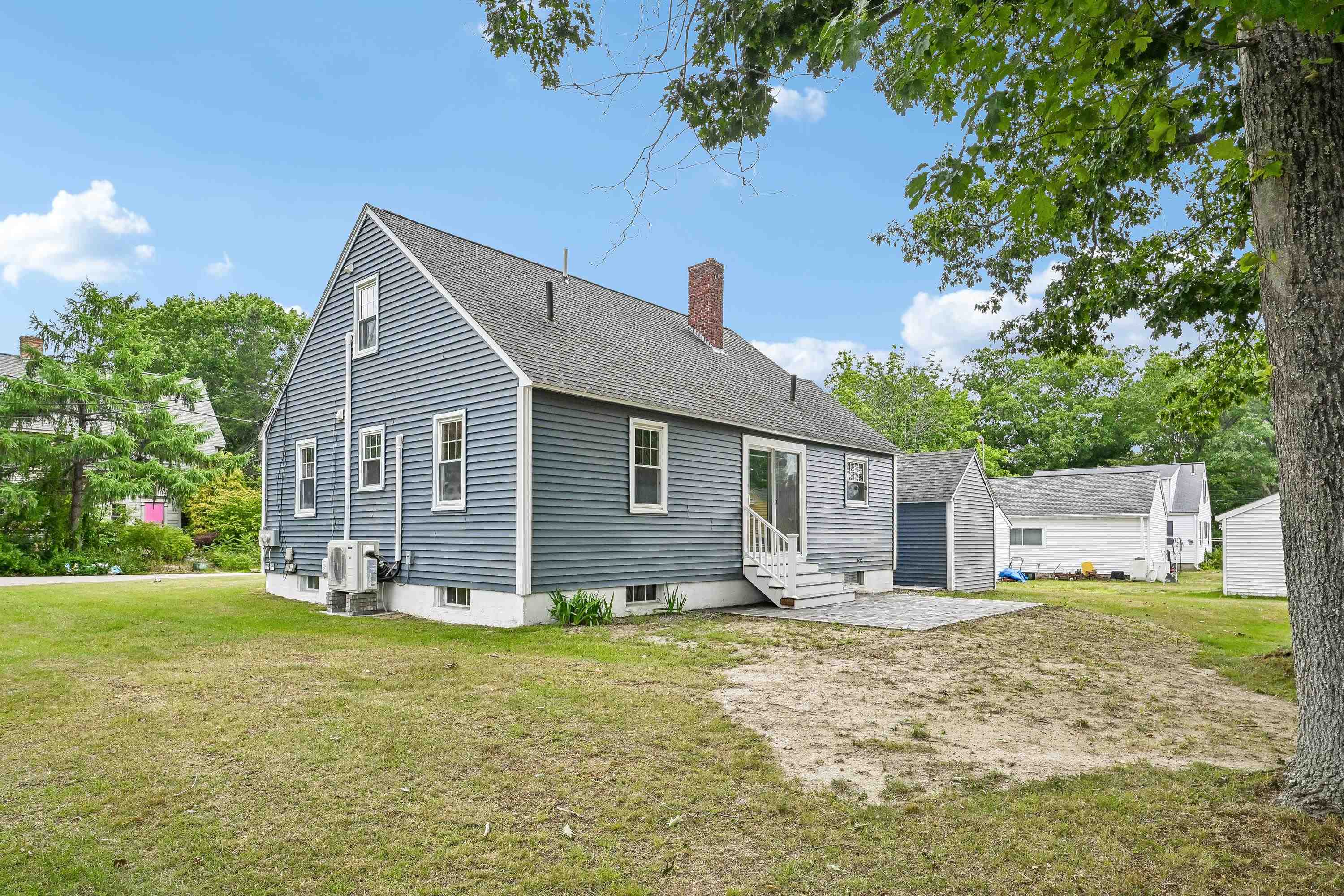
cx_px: 672
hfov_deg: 86.9
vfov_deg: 64.6
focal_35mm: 19
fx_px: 709
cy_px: 448
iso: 400
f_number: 8
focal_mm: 19
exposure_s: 1/400
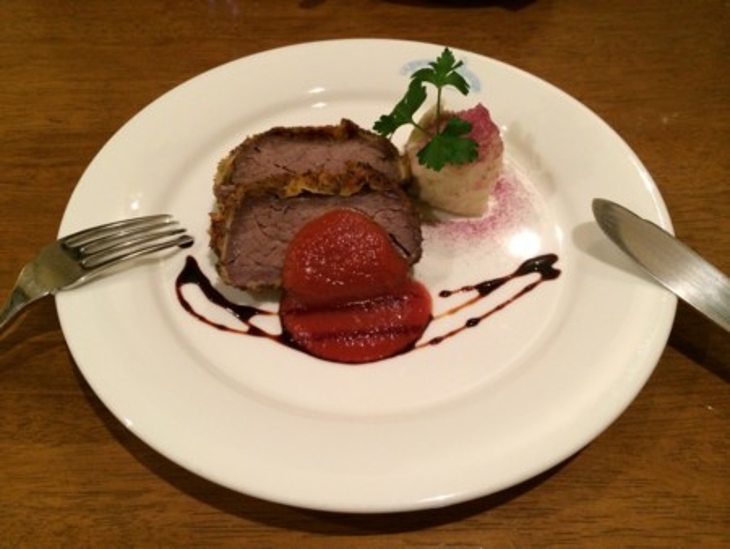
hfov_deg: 59.9
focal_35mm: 30
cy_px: 274
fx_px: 633
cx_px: 365
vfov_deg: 46.8
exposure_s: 1/30
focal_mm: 4.12
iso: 320
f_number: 2.2
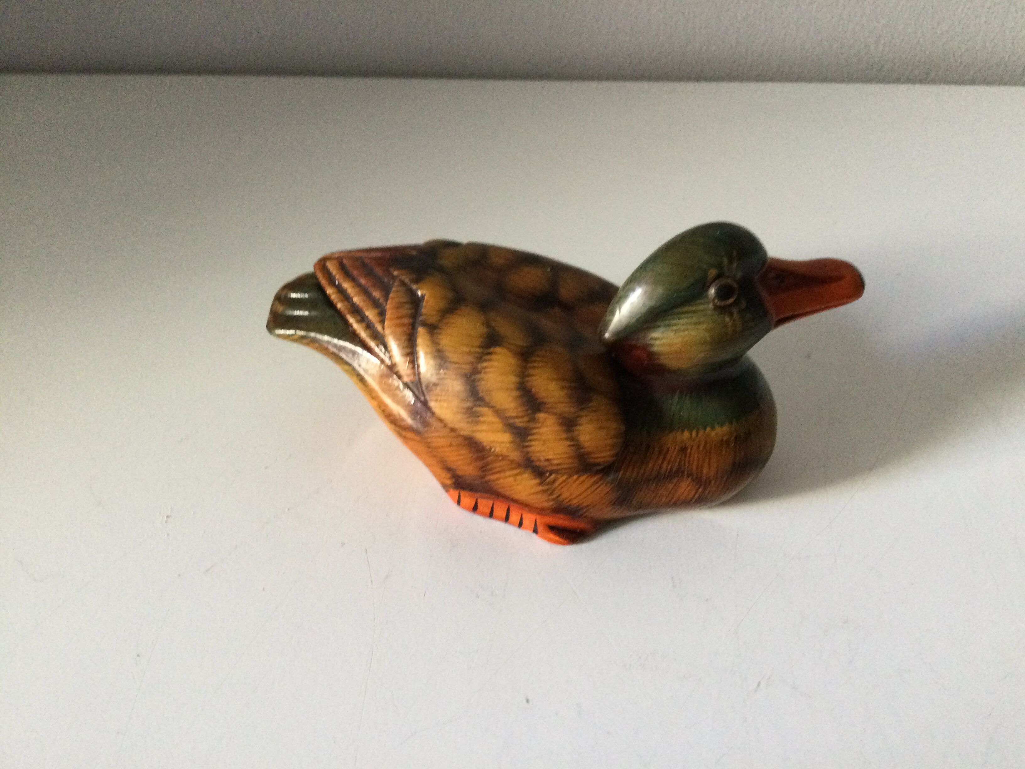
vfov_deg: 45.4
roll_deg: -1.6
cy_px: 384
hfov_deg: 58.4
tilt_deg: -42.5
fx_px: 918
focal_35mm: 31
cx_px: 512
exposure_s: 1/33
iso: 200
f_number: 2.4
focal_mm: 3.3
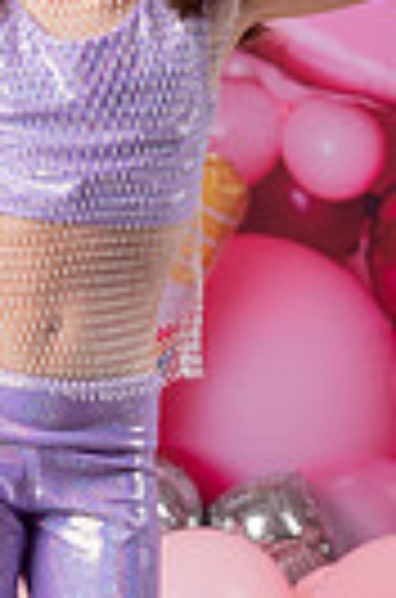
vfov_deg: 13.2
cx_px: 27
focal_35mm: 156
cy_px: 315
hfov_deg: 8.7
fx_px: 2587
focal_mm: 46
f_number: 4
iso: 64
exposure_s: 1/250
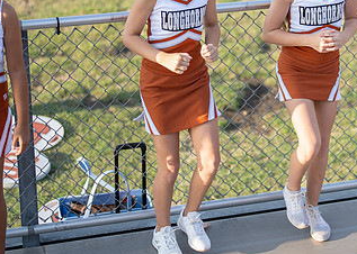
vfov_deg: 11.9
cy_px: 58
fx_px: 1216
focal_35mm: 120
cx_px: 316
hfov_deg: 16.5
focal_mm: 50
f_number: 1.2
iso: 100
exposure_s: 1/3200
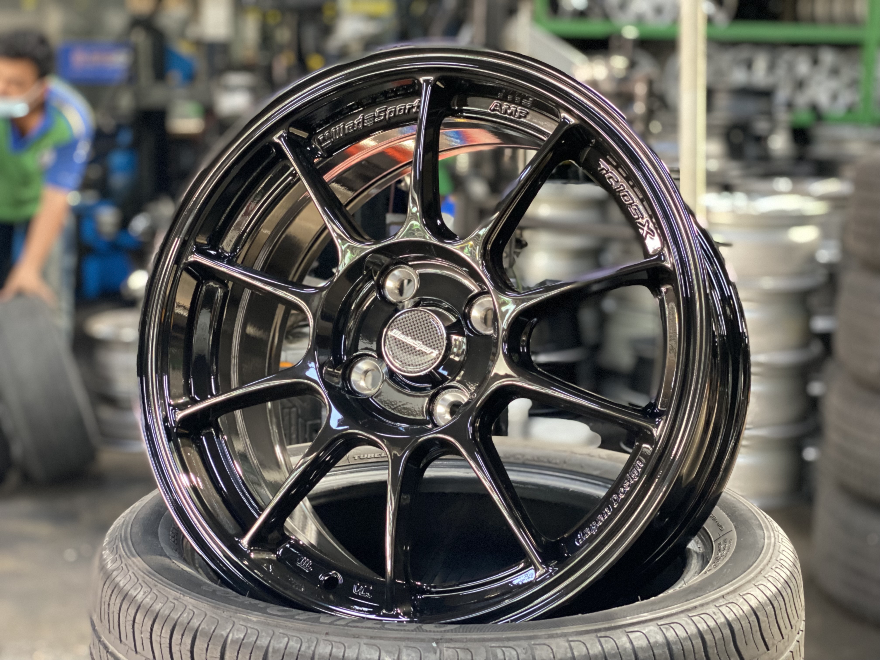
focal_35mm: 52
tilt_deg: -10.3
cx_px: 440
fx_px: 1322
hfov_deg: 36.8
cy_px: 330
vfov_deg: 28.0
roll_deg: -0.8
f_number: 2
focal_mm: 6
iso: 400
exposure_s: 1/40
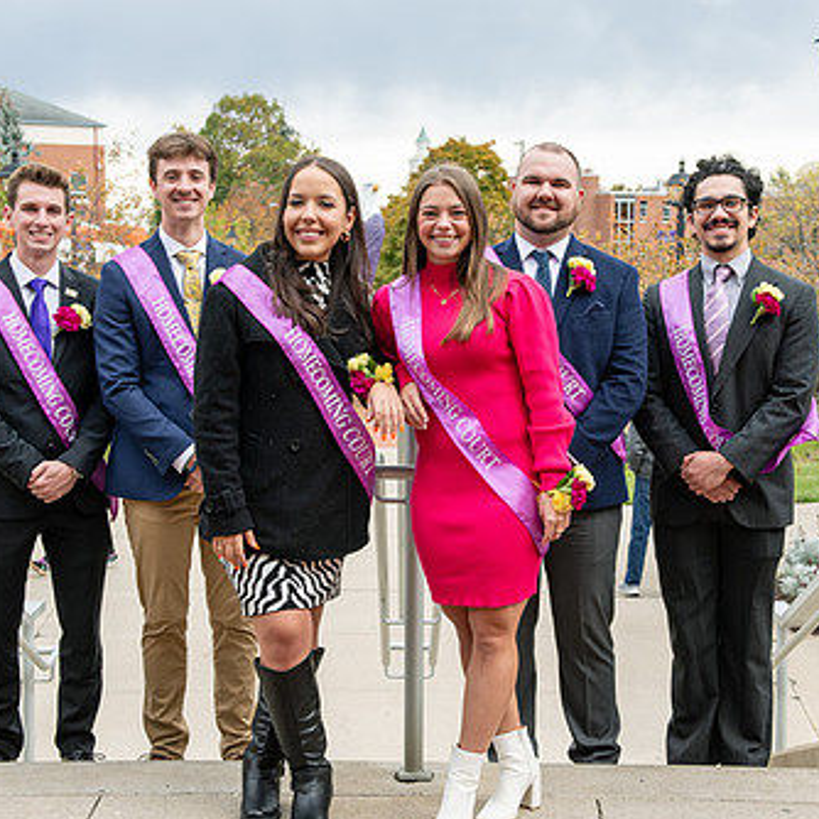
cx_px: 422
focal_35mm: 65
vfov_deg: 26.5
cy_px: 433
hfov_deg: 26.5
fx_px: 1740
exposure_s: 1/320
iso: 200
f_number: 5
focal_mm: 44
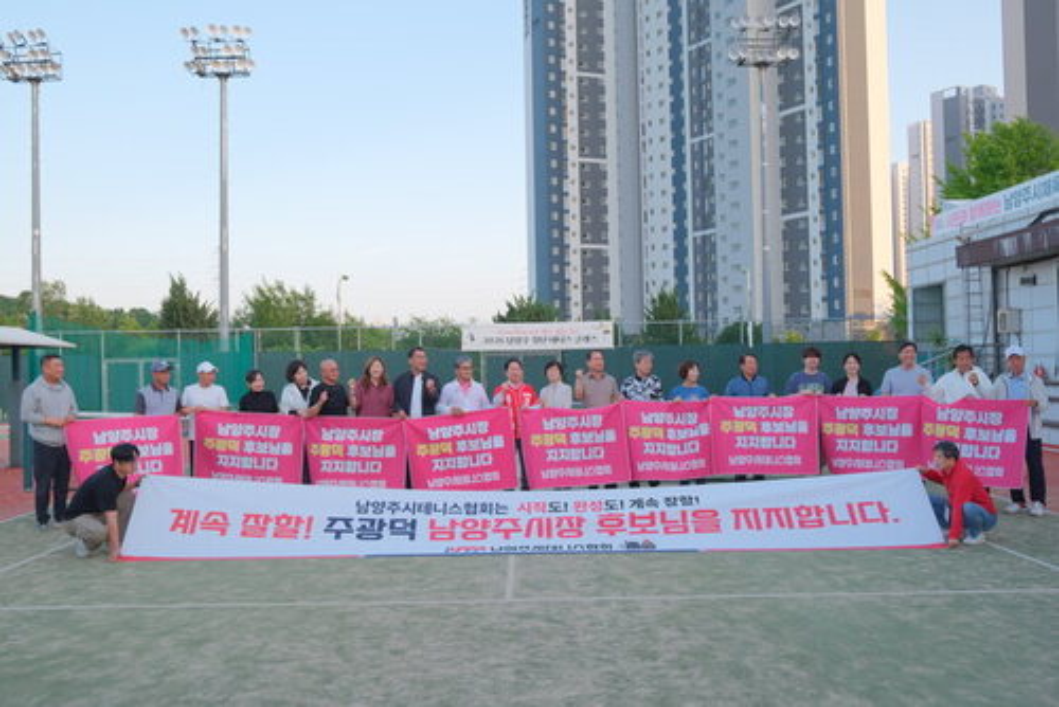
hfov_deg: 57.2
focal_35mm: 33
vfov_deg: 40.0
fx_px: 971
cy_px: 354
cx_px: 530
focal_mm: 22.1
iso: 250
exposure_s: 1/100
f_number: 4.2
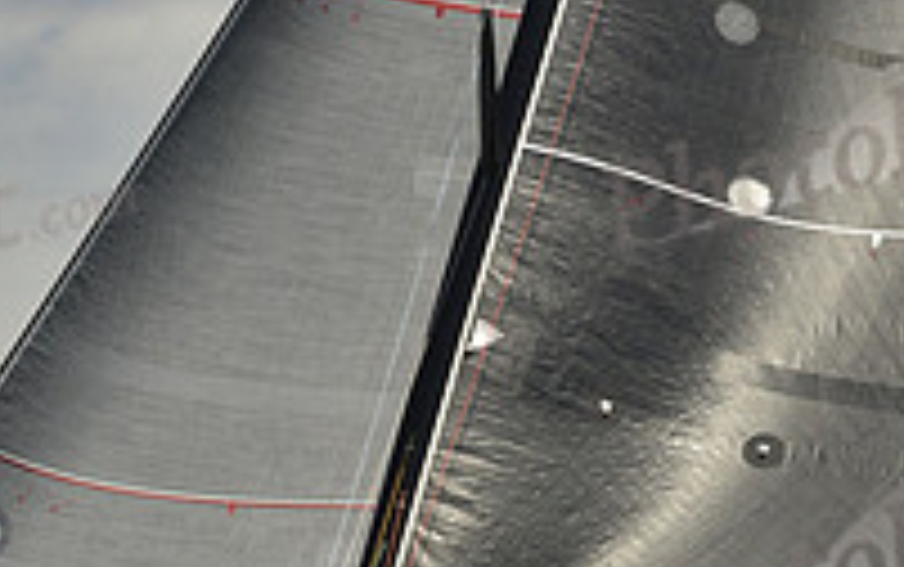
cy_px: 848
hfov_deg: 10.2
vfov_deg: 6.3
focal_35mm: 206
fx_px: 5079
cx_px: 373
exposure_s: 1/1600
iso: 280
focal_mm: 70
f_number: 9
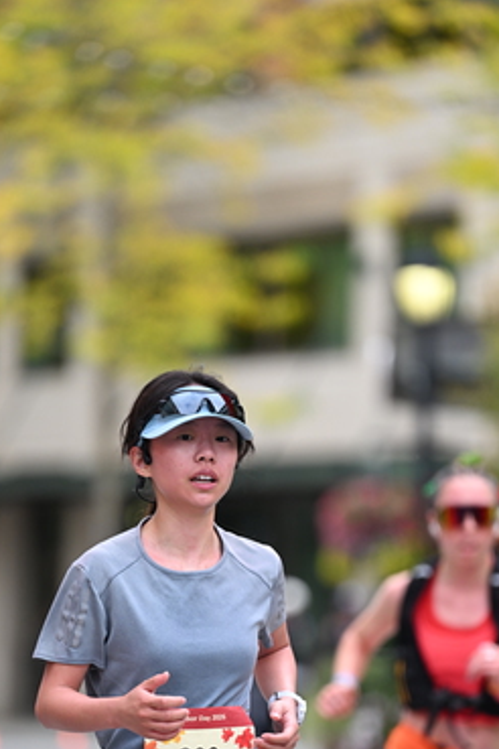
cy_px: 542
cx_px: 277
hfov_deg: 4.6
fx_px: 6195
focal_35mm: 298
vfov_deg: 6.9
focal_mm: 200
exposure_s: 1/2000
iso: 640
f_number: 2.8
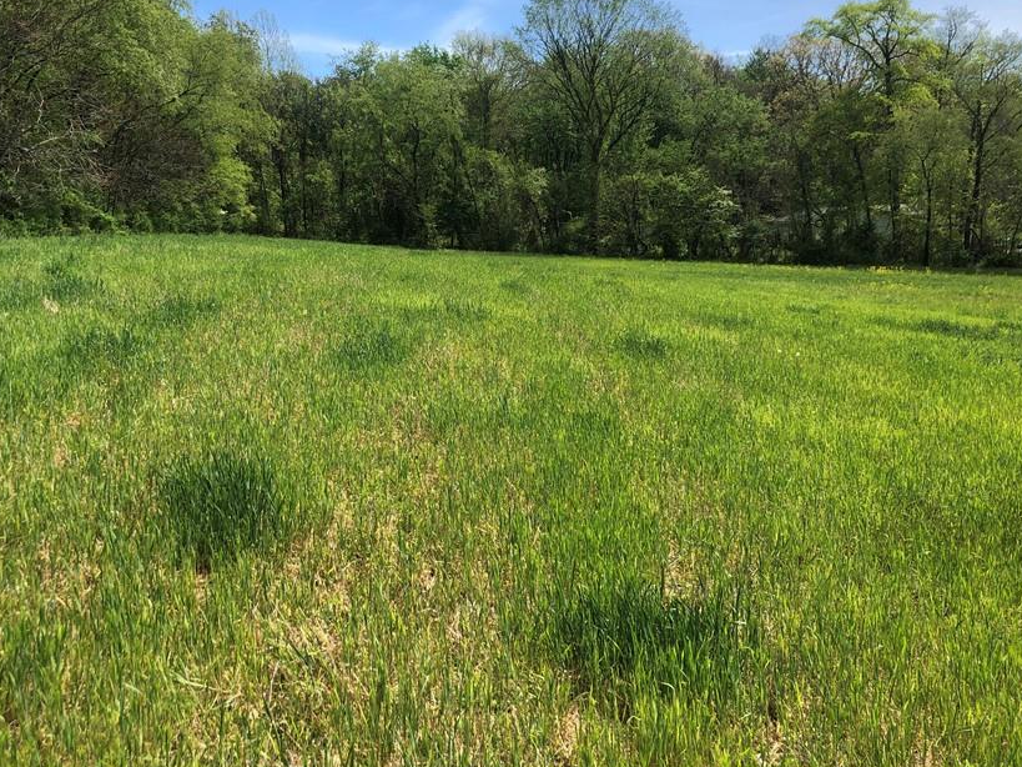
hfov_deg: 52.5
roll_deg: +1.4
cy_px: 300
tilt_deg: -4.8
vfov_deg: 40.5
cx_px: 459
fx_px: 1033
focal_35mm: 35
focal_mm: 3.99
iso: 20
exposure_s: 1/1389
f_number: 1.8
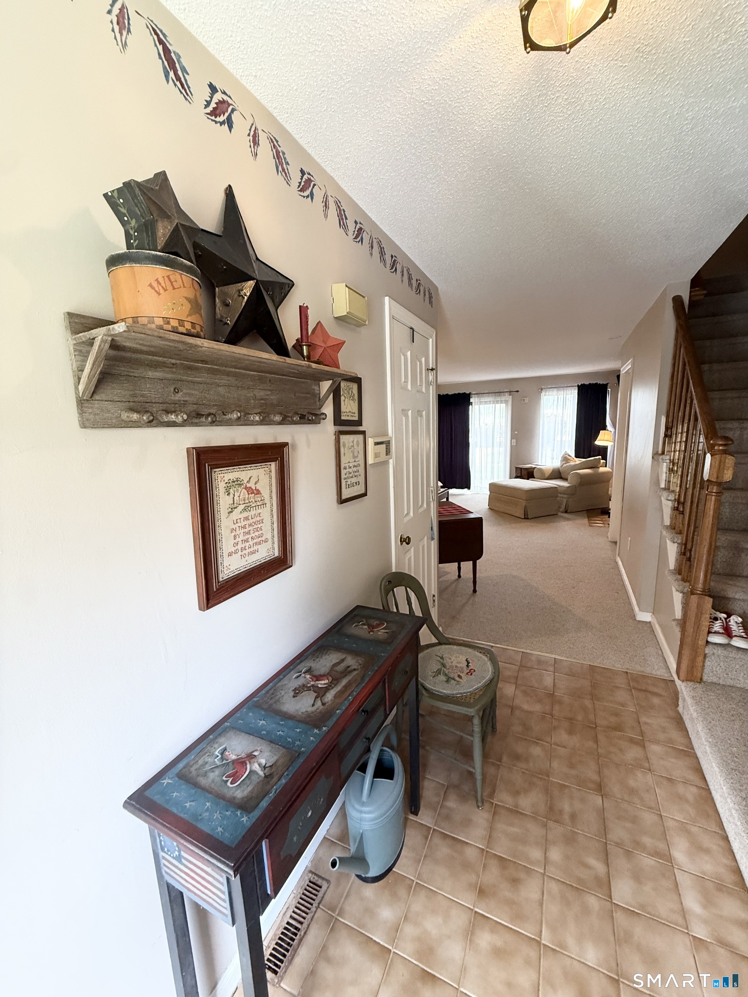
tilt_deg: -9.4
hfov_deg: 85.7
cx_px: 374
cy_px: 498
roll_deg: +1.3
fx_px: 403
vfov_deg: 102.1
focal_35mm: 14
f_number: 2.2
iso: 320
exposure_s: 1/60
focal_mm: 2.22
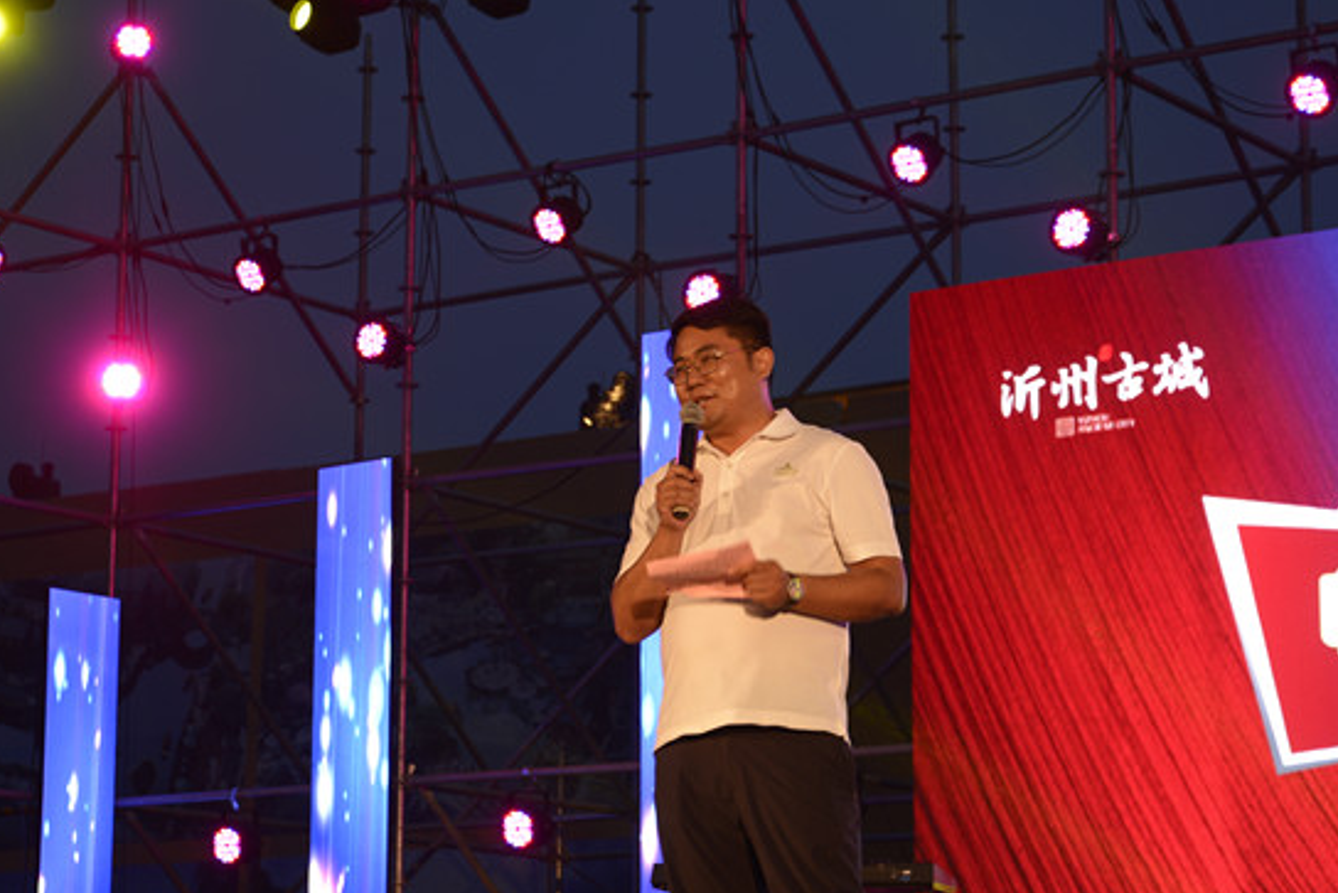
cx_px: 699
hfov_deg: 21.0
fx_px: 3606
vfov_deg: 14.1
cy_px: 401
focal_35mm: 97
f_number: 5.6
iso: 110
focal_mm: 80
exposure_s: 1/15
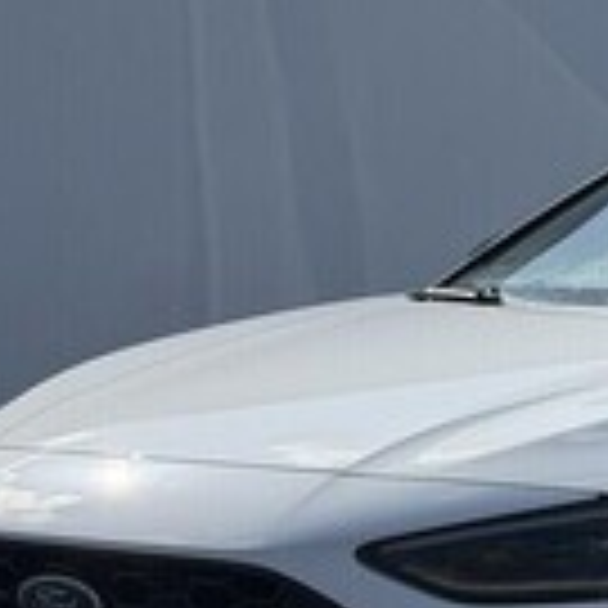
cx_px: 923
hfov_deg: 9.8
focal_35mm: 173
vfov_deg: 10.1
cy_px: 259
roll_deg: +0.9
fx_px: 3438
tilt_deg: -0.6
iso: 64
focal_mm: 6.76
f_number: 1.78
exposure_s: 1/7874
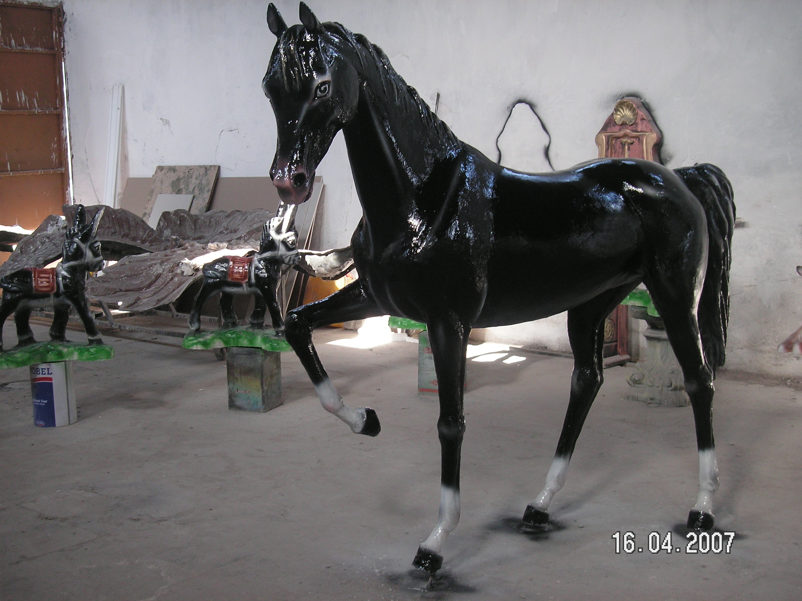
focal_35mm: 49
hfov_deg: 38.9
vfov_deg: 29.7
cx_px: 401
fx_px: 1135
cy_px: 300
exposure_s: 1/45
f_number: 3.6
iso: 80
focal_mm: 8.2
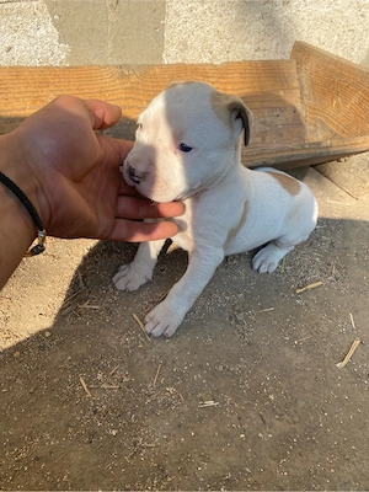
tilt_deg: -39.6
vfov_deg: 67.3
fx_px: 370
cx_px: 184
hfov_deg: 53.1
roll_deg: -4.9
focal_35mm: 26
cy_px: 246
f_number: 1.8
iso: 32
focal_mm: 4.25
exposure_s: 1/1218
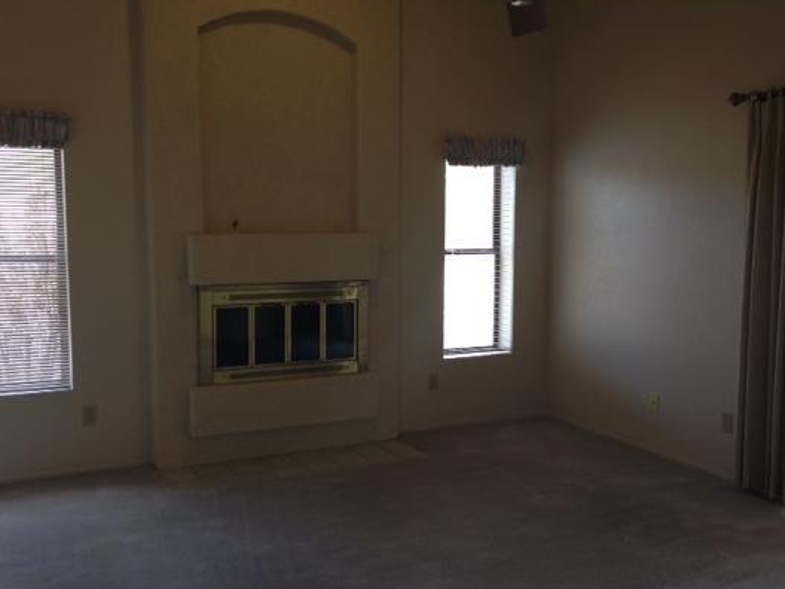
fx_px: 907
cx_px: 428
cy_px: 297
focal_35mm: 40
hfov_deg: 46.7
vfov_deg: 36.0
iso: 50
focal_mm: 4.12
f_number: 2.4
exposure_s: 1/25
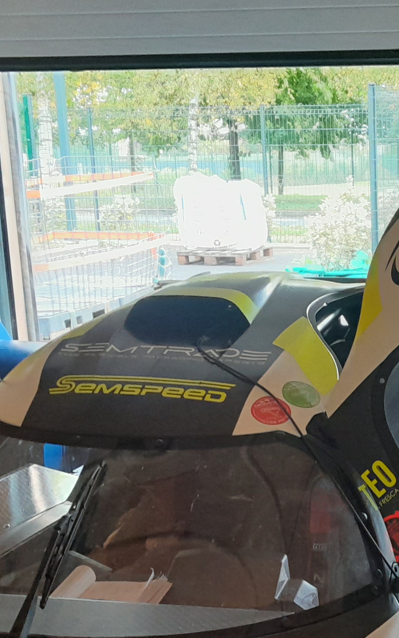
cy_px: 534
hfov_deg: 18.1
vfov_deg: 28.6
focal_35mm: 70
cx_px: 409
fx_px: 1218
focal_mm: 4
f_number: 1.8
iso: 200
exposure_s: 1/50
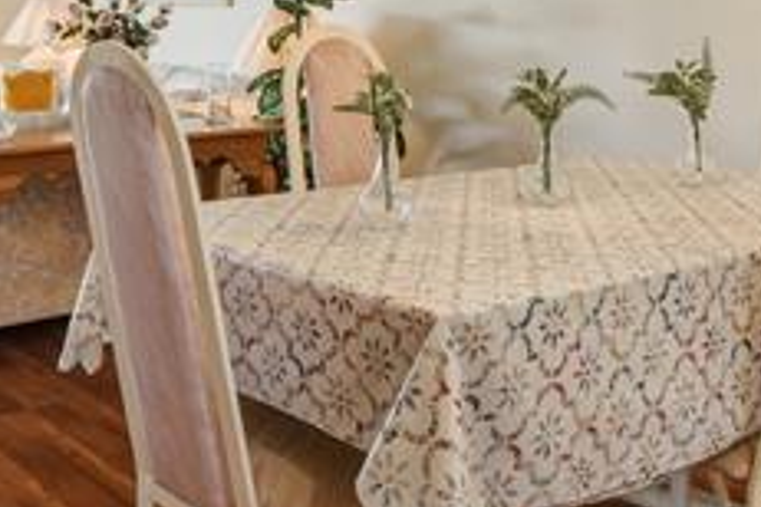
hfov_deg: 37.8
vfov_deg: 24.7
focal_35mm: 52
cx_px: 254
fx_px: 1099
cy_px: -10
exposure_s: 1/15
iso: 100
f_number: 9
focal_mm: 15
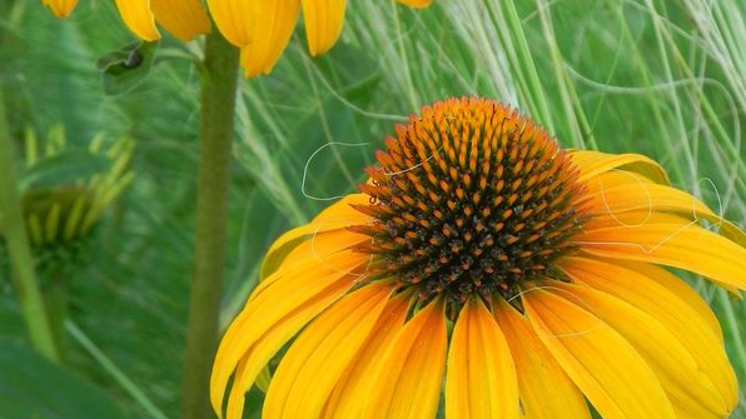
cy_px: 140
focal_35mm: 237
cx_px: 373
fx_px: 4687
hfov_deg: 9.1
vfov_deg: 5.1
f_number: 5
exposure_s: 1/40
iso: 160
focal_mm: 28.8
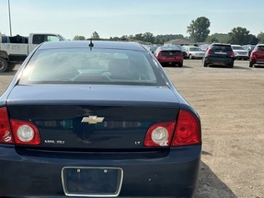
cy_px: 124
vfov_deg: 36.6
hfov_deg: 47.1
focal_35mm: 39
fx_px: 297
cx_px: 87
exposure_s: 1/1490
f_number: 1.8
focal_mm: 3
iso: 25
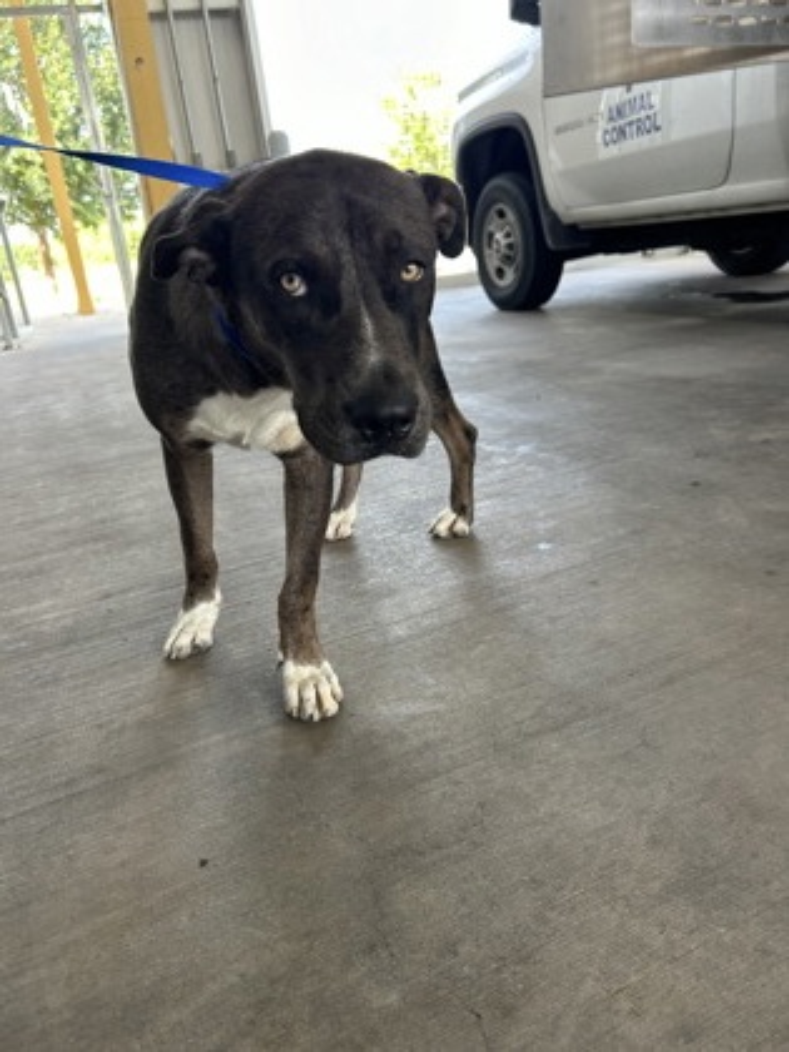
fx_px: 790
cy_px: 526
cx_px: 394
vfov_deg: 67.3
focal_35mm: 26
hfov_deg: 53.1
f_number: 1.5
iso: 64
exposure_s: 1/121
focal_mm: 5.7
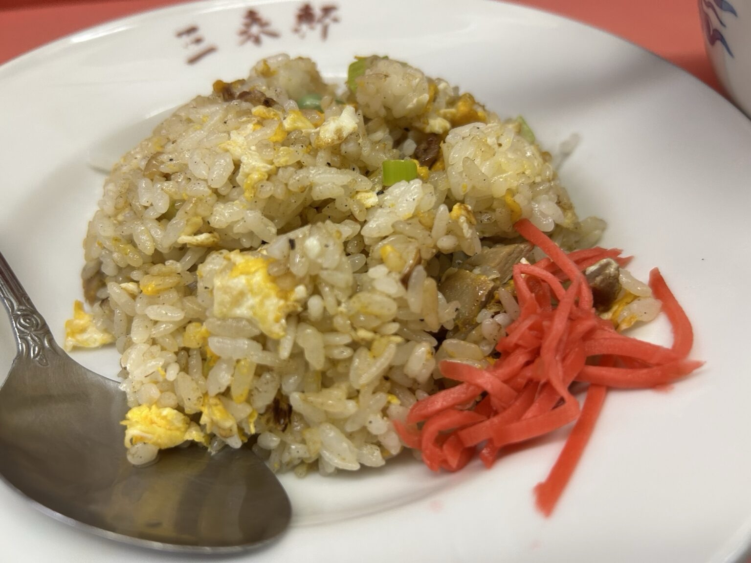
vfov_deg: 53.1
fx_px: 564
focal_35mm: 26
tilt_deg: -40.4
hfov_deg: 67.3
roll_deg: +5.2
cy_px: 282
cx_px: 376
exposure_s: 1/100
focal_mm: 5.7
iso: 125
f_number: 1.5
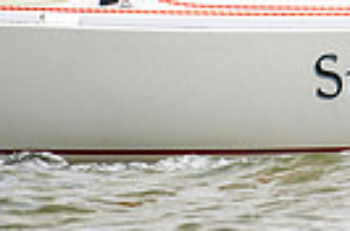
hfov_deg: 1.3
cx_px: 361
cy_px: -213
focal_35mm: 1534
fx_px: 14878
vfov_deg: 0.9
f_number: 5
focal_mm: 340
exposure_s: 1/3200
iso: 500
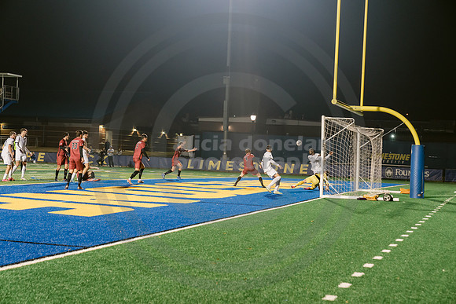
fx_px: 887
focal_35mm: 70
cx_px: 228
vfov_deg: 19.5
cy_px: 152
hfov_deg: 28.8
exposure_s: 1/200
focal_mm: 70
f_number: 4.5
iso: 2500
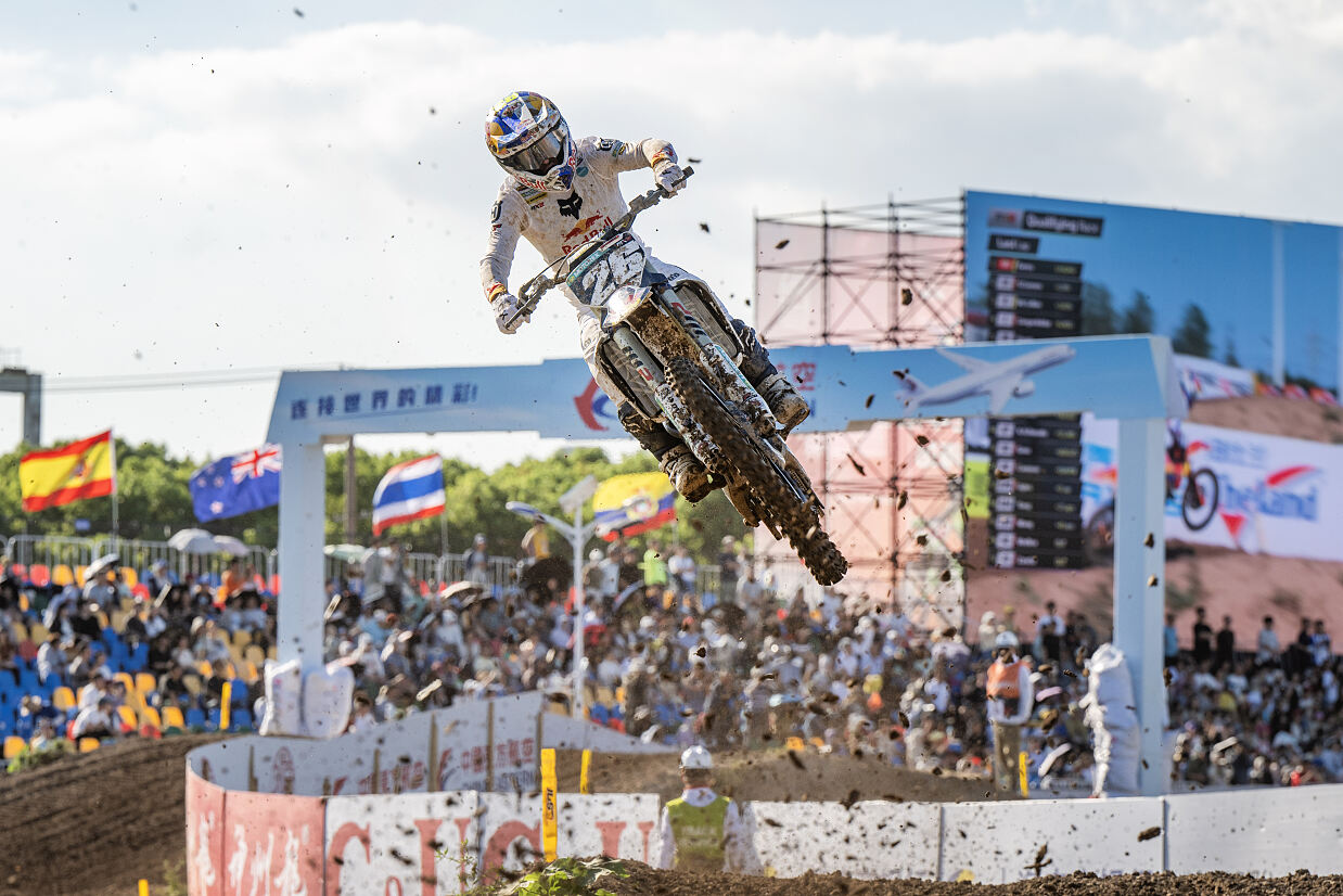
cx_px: 672
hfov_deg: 14.7
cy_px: 448
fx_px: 5224
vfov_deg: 9.8
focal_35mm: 140
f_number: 5
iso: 200
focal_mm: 140
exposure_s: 1/1250
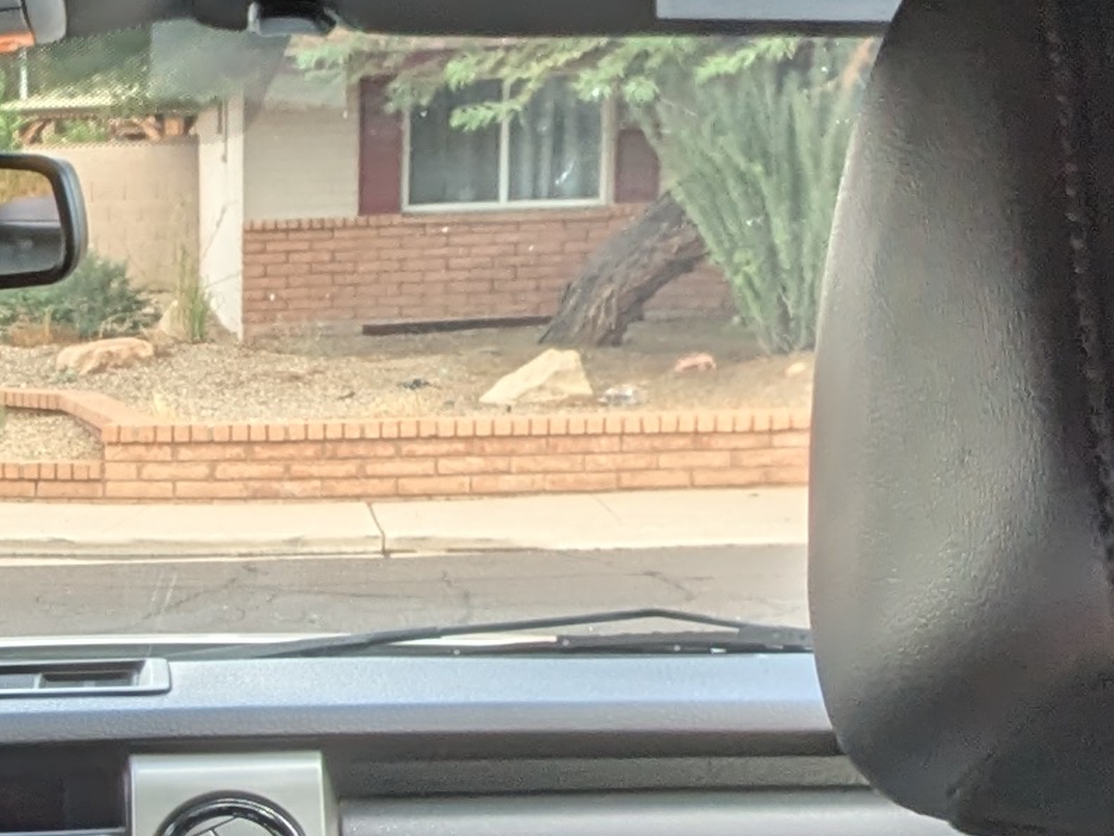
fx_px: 3187
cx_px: -88
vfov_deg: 14.4
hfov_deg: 19.1
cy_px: 1032
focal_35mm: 99
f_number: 2
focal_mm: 2.51
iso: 45
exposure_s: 1/123
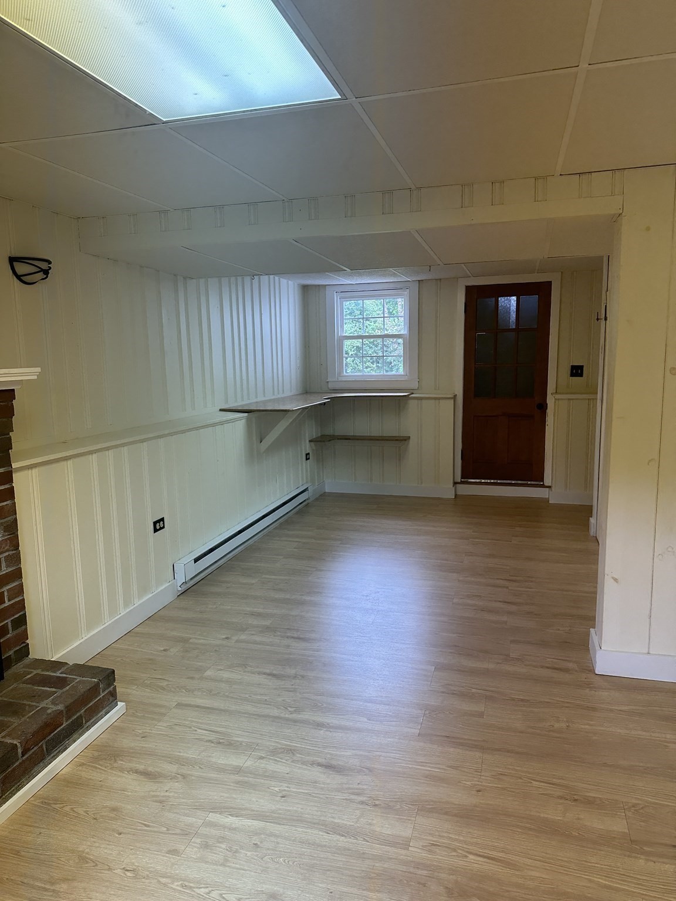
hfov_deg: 56.8
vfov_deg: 71.6
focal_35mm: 24
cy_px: 450
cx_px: 338
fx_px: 625
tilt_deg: -7.6
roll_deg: +0.1
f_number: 1.78
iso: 125
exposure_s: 1/120
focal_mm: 6.86
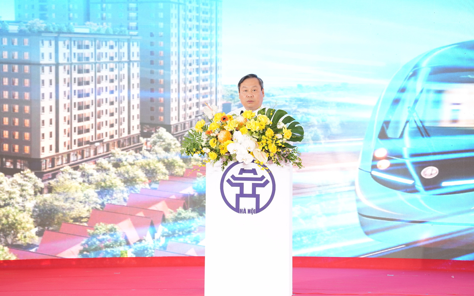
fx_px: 2648
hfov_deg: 10.2
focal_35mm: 205
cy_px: 143
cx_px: 237
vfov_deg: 6.4
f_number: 4.5
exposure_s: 1/250
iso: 1250
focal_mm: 200
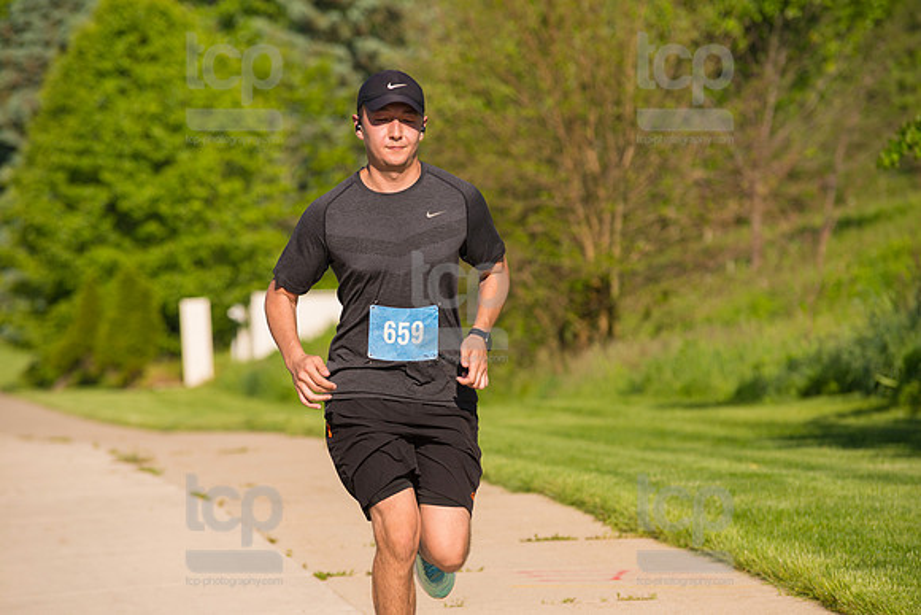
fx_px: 5118
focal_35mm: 200
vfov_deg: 6.9
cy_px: 308
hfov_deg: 10.3
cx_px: 460
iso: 400
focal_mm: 200
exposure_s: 1/2000
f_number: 5.6
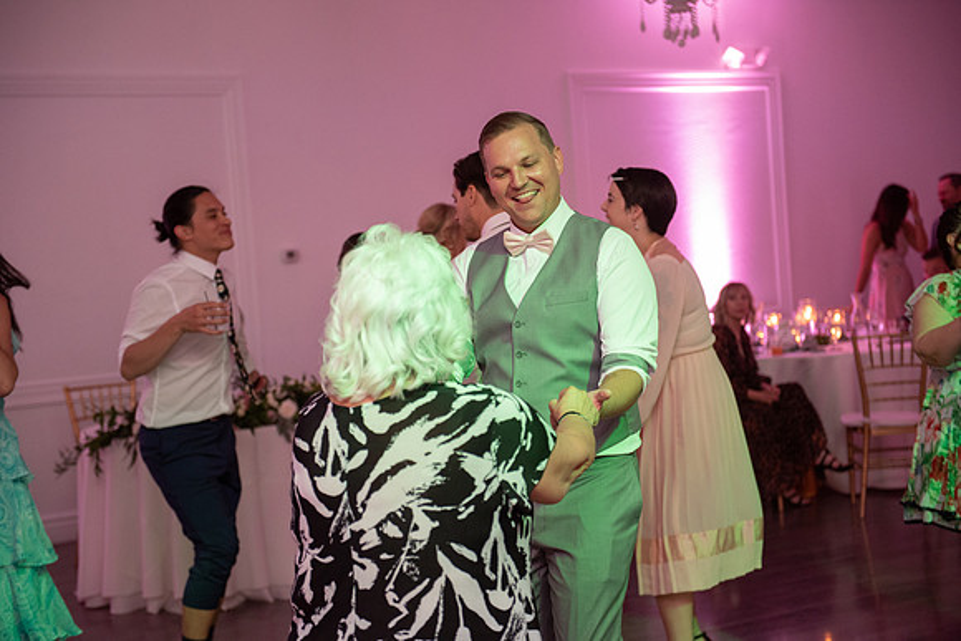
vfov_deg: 23.4
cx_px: 480
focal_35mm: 58
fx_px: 1549
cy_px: 320
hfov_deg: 34.5
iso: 2500
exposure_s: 1/160
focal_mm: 58
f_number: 3.2
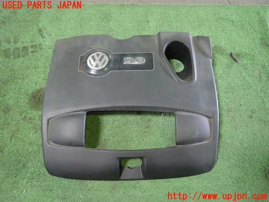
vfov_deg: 54.9
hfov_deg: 69.4
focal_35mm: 25
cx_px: 134
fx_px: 194
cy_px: 101
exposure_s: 1/30
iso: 500
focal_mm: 4.5
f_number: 2
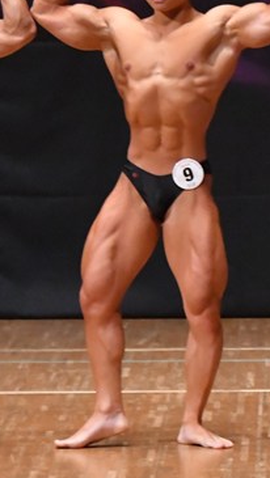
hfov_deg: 2.3
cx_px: 466
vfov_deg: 4.0
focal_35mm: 533
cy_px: 198
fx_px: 6767
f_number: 5.6
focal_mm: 160
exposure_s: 1/400
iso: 8000
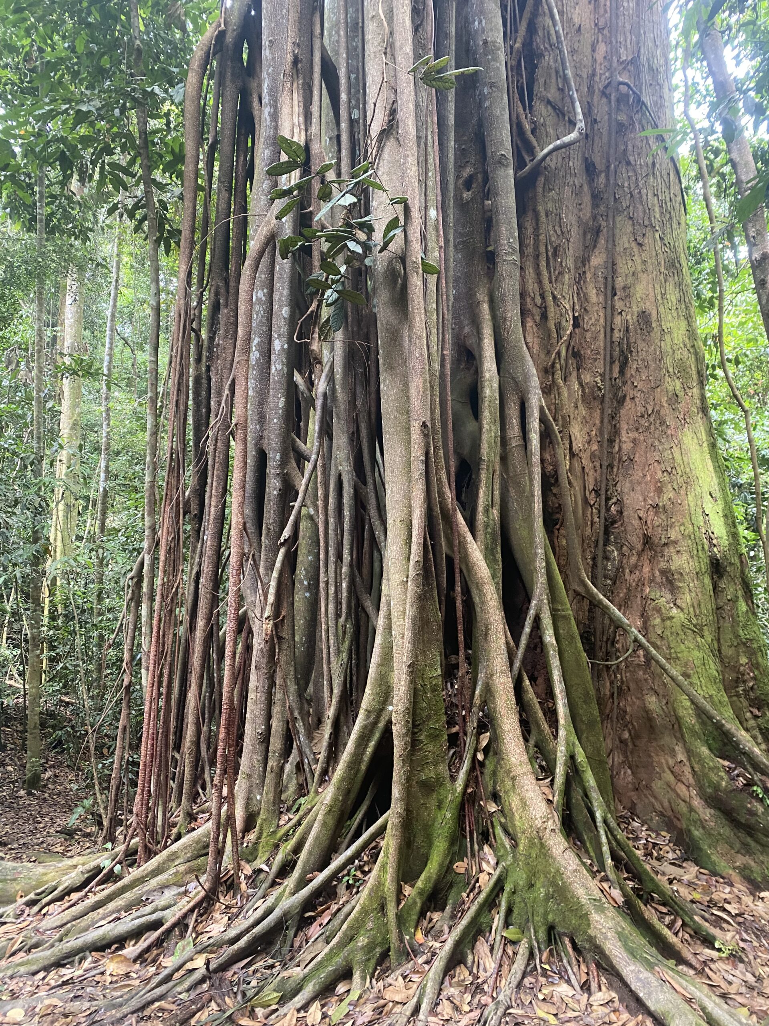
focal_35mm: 26
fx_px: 770
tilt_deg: +0.9
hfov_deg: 53.1
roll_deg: +1.3
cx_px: 384
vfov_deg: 67.3
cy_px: 513
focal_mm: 4.25
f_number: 1.8
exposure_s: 1/60
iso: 200
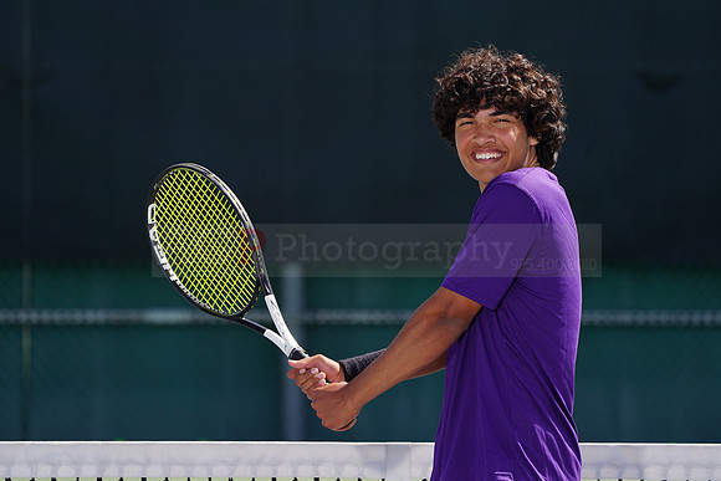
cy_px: 240
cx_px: 360
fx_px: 7111
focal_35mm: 355
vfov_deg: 3.9
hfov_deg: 5.8
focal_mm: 355
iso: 100
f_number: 9
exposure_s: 1/250
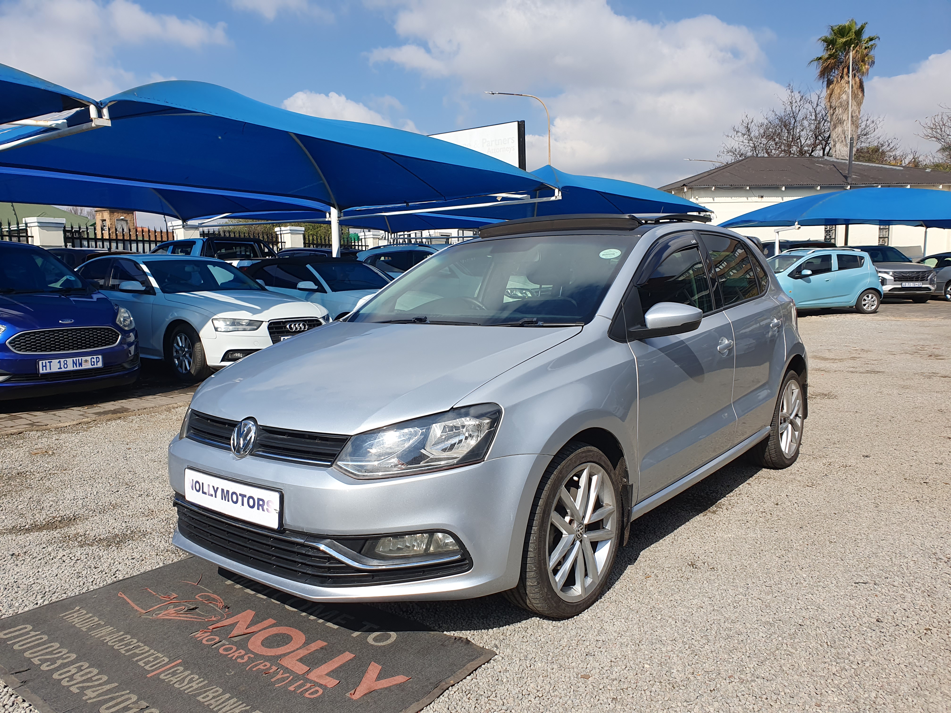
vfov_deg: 53.1
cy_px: 356
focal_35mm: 26
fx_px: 714
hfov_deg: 67.3
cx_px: 476
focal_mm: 4.32
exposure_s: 1/1844
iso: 50
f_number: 2.4
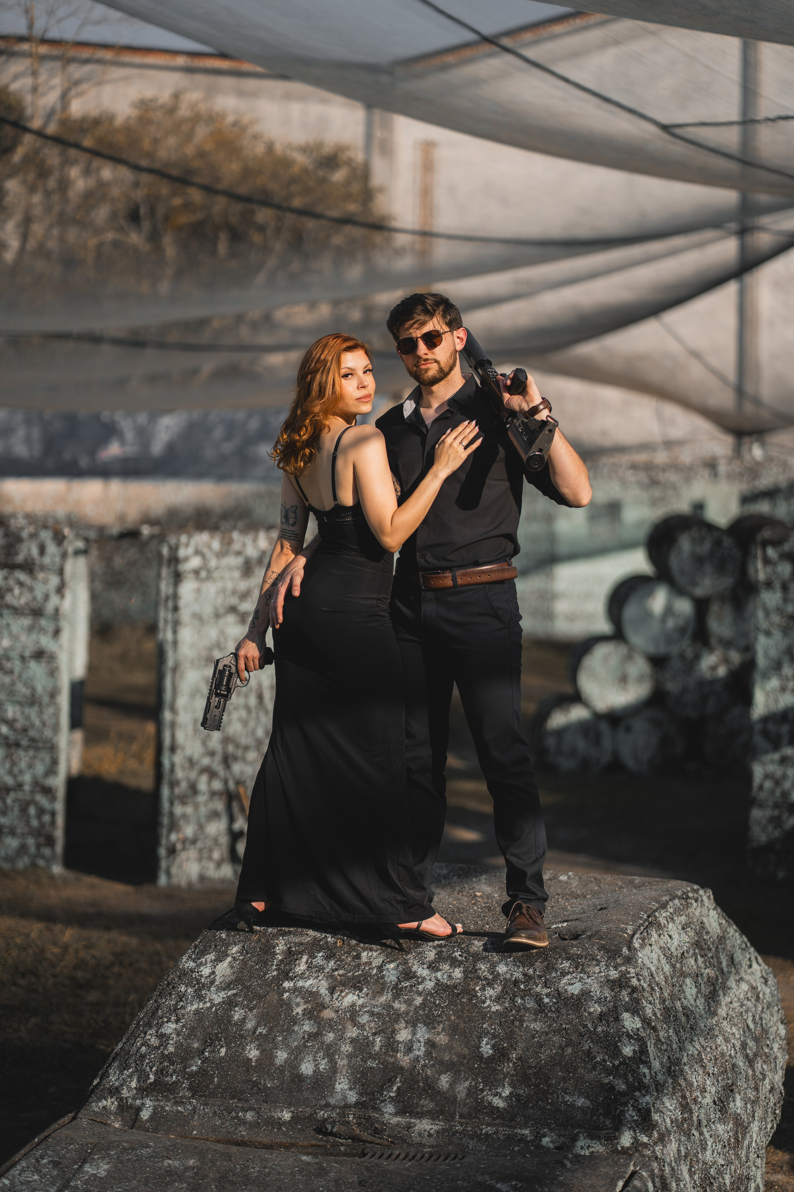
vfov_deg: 23.9
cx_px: 397
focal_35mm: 85
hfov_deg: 16.1
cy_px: 596
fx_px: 2812
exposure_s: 1/2000
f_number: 1.8
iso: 100
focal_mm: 85
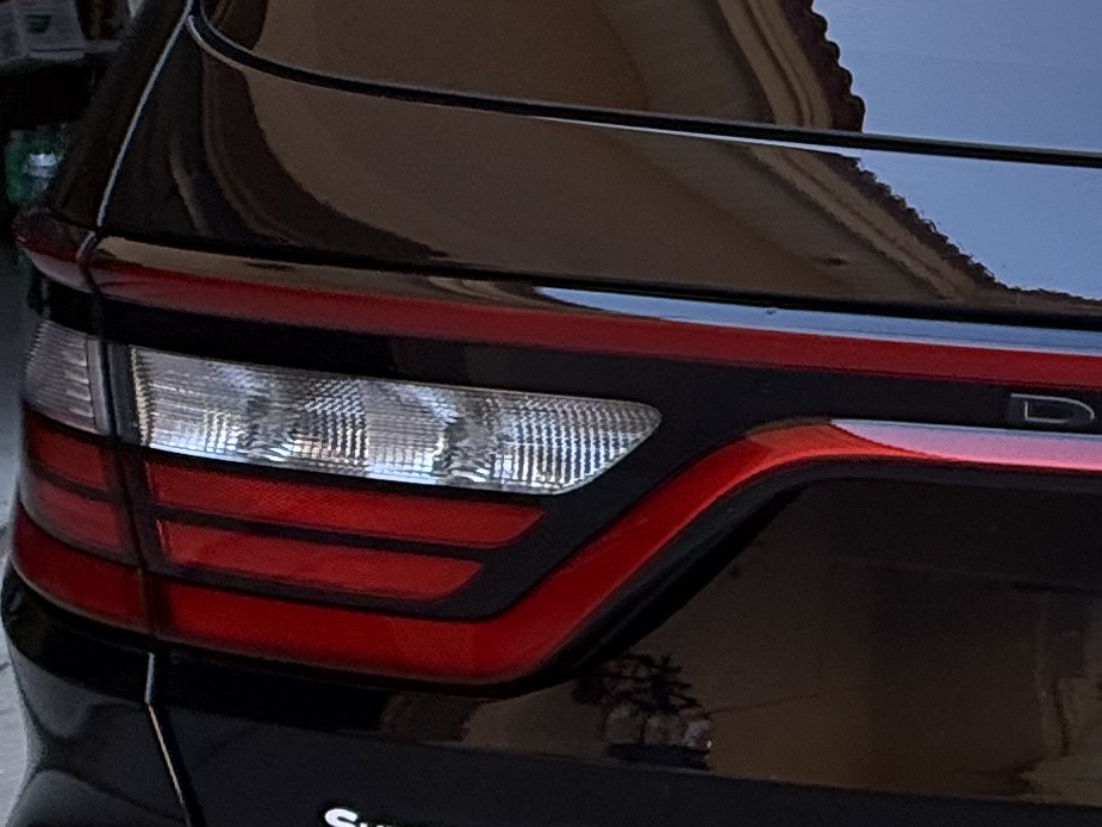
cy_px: 297
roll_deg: -2.8
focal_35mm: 61
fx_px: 1942
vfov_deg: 24.0
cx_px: 1499
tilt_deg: -12.5
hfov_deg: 26.1
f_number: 2.2
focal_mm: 2.22
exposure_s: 1/221
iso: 64
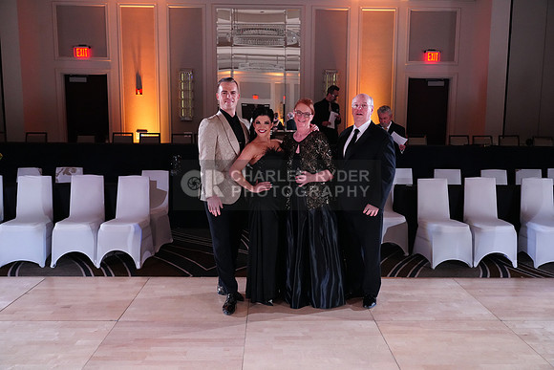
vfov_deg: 43.6
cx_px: 277
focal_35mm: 30
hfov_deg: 61.9
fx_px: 462
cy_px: 185
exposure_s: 1/200
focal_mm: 30
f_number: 4
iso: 5000
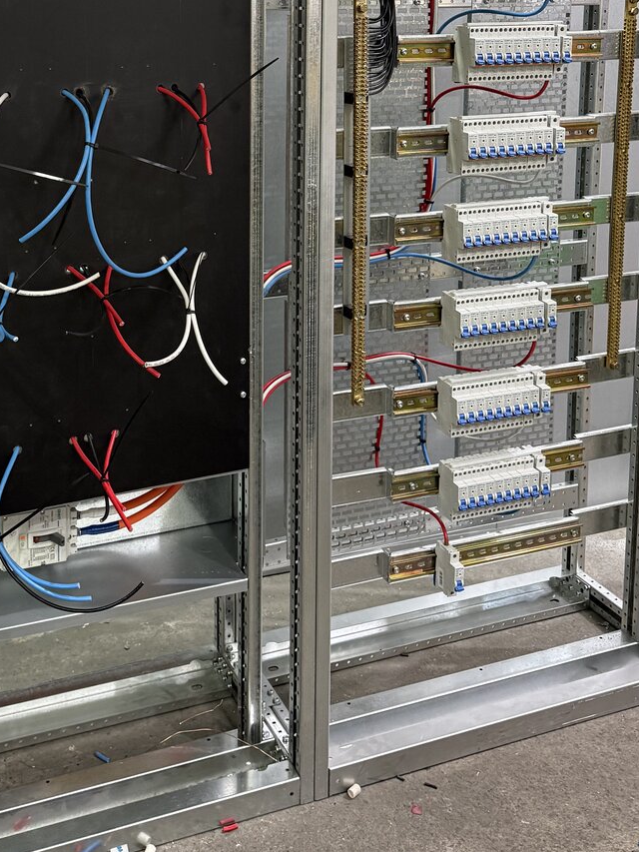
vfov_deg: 40.2
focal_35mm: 45
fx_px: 1107
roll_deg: -0.9
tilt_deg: -8.3
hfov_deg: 32.0
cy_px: 159
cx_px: 235
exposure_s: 1/50
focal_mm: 6.76
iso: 320
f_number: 1.78
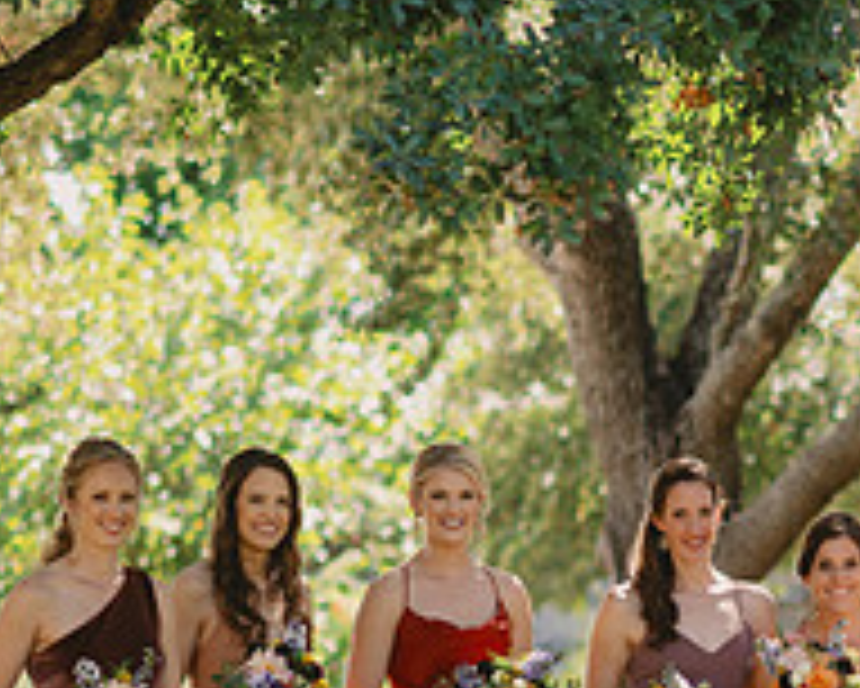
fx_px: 6672
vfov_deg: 5.9
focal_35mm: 262
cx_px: 1163
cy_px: 658
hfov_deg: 7.3
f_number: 2.2
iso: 64
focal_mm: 85
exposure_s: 1/1000
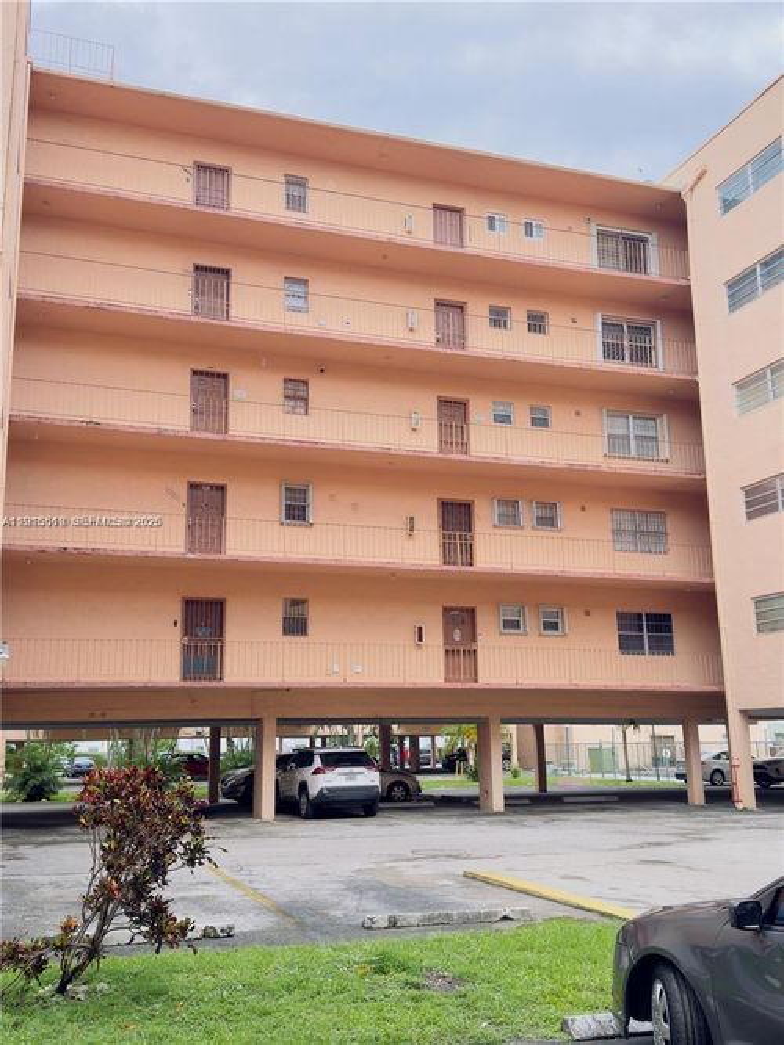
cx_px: 392
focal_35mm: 35
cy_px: 522
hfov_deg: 40.7
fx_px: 1057
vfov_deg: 52.6
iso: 100
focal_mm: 6.76
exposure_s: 1/3247
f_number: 1.78
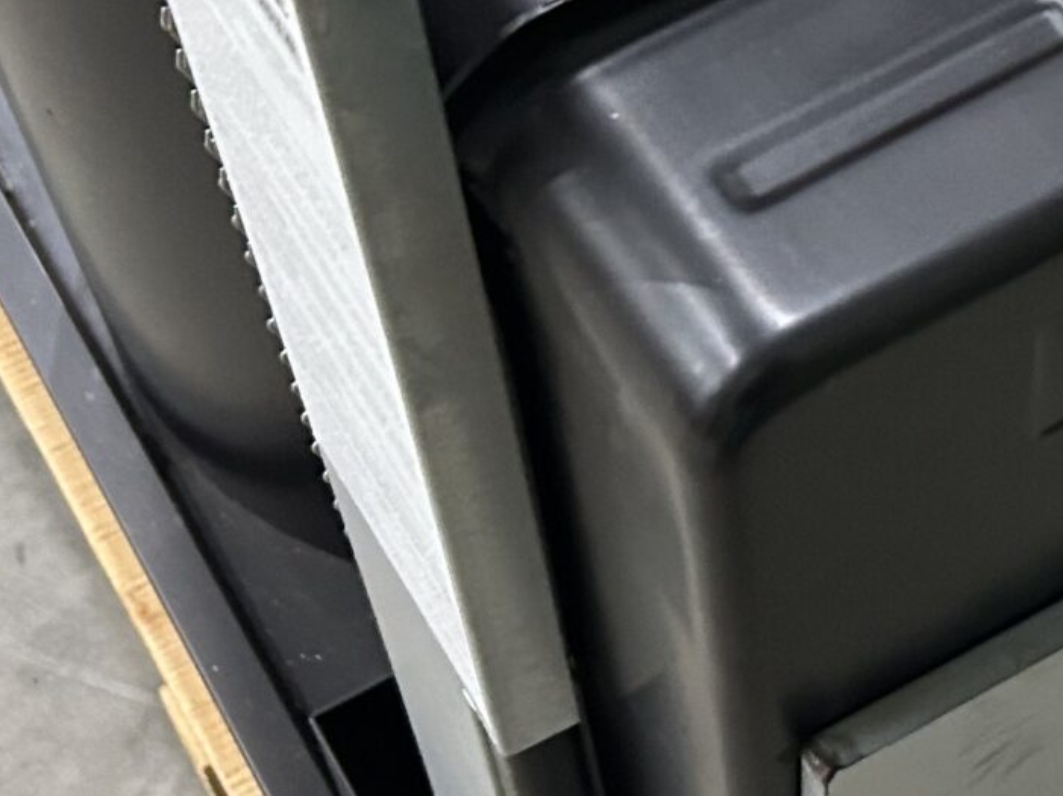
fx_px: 2916
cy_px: 156
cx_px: 1149
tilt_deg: -51.1
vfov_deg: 15.4
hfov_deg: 19.8
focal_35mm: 95
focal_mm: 5.7
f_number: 1.5
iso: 500
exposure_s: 1/59
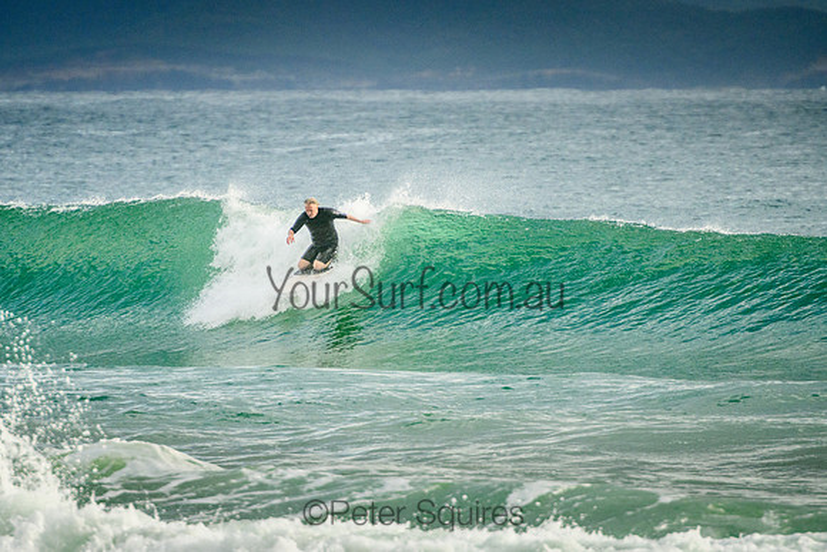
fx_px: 12639
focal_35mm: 550
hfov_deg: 3.7
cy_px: 271
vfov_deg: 2.5
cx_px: 384
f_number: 5.6
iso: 900
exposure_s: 1/2000
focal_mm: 400
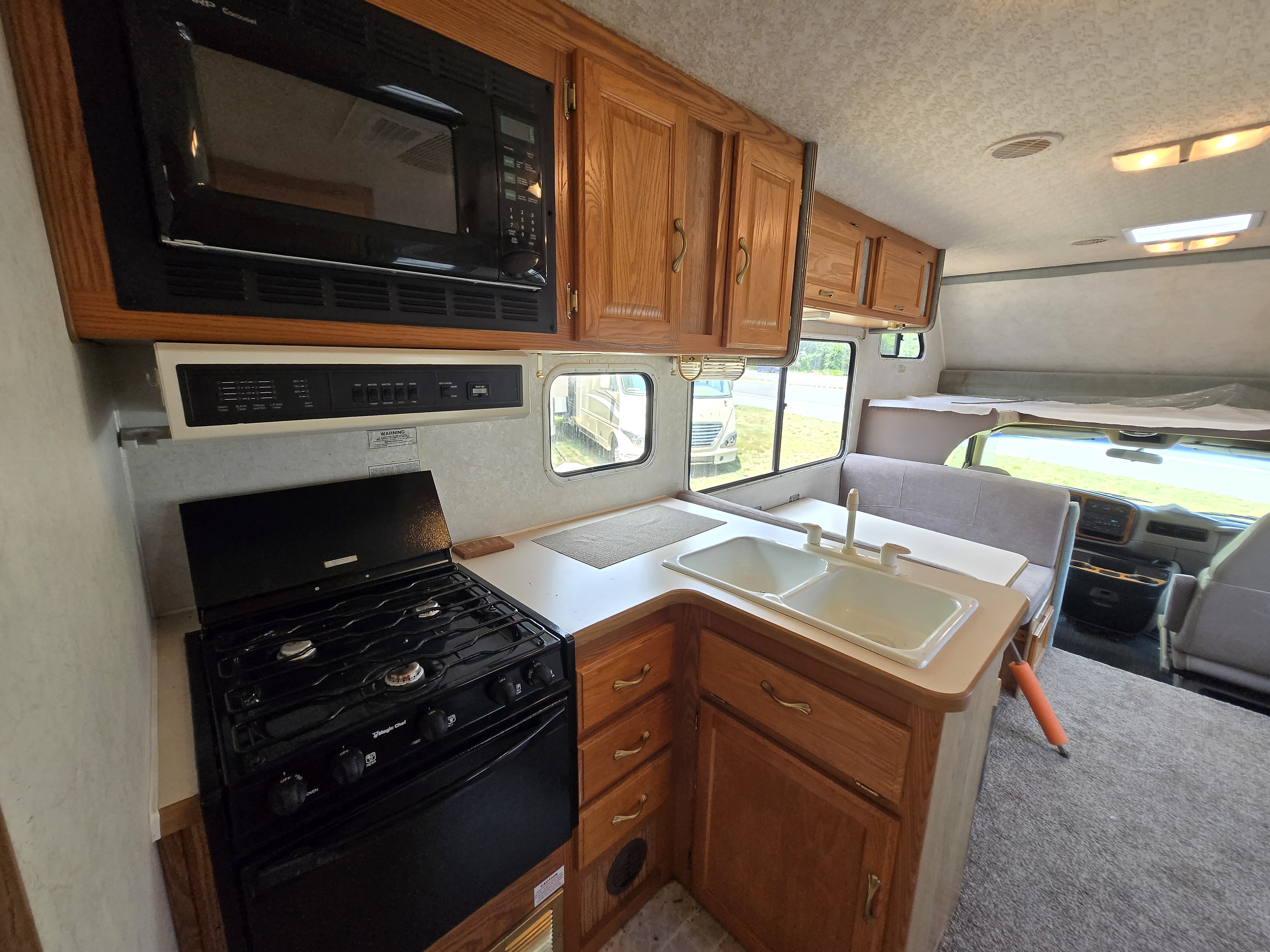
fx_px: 477
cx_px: 635
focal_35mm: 13
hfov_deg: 106.2
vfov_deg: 89.9
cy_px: 476
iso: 100
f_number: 2.2
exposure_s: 1/100
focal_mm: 1.7
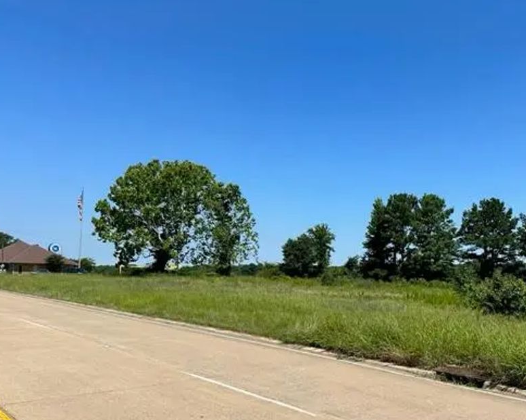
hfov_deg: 56.7
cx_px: 319
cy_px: 255
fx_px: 483
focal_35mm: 31
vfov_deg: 46.8
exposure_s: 1/6211
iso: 80
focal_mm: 6.86
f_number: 1.78
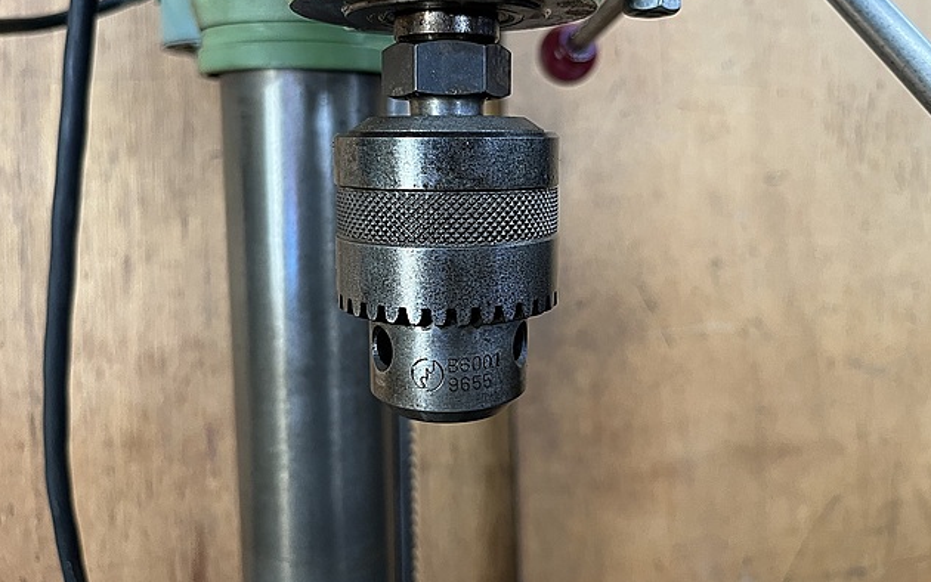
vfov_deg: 44.4
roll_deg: -0.3
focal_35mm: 28
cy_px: 239
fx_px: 711
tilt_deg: -7.8
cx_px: 471
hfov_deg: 66.5
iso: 125
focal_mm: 5.1
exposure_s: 1/78
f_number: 1.6
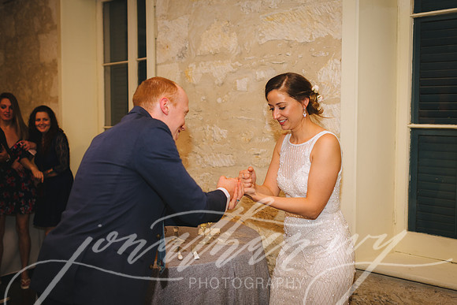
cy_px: 153
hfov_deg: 50.2
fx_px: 487
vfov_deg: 34.8
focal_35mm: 38
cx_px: 216
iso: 1000
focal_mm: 35
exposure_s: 1/200
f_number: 2.5
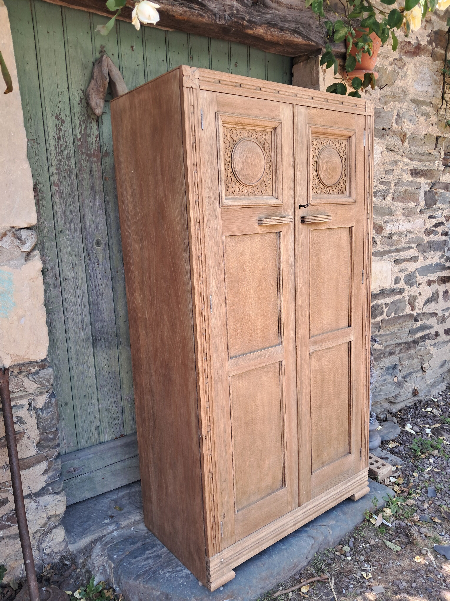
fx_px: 468
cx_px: 225
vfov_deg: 65.3
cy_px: 300
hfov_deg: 51.4
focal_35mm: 27
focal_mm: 4
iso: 50
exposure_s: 1/60
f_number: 1.8
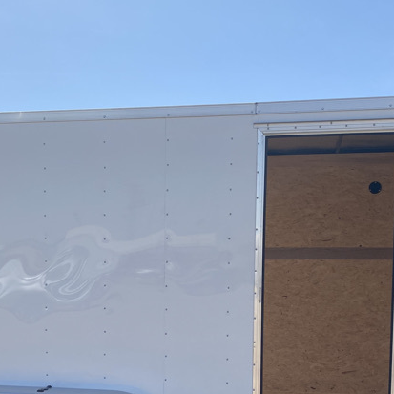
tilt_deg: -4.3
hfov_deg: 29.7
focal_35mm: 57
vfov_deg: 29.2
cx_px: 118
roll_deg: -0.4
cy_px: 326
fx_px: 734
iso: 32
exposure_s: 1/3610
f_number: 1.8
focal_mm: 4.25
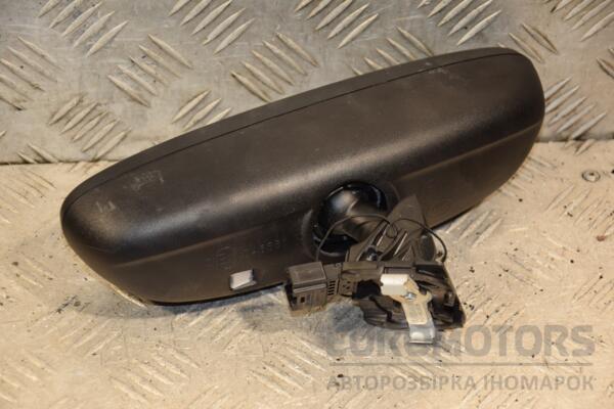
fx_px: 1919
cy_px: 204
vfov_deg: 12.2
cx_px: 307
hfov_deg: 18.2
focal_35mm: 112
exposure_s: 1/160
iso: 800
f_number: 5.3
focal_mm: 75
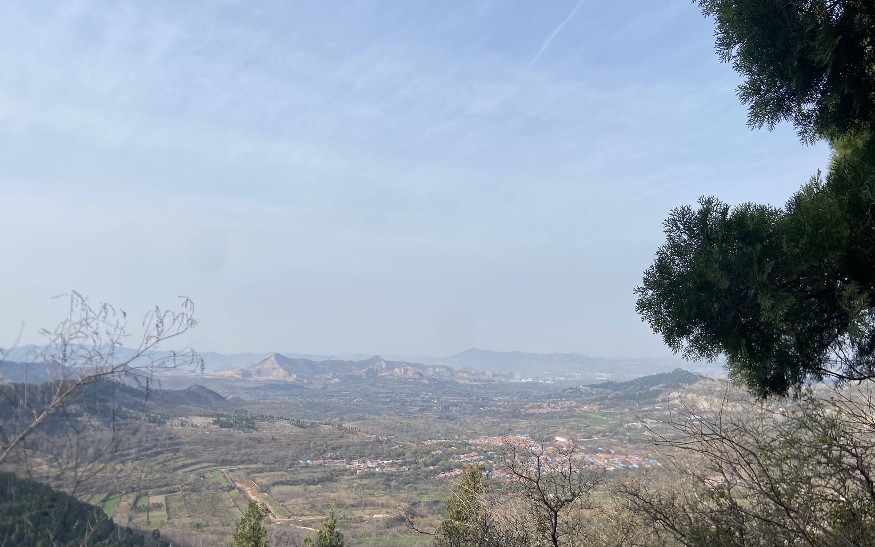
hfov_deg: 66.5
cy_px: 315
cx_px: 443
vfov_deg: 44.4
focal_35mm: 28
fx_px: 668
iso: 32
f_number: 1.8
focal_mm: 4.25
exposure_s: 1/3300
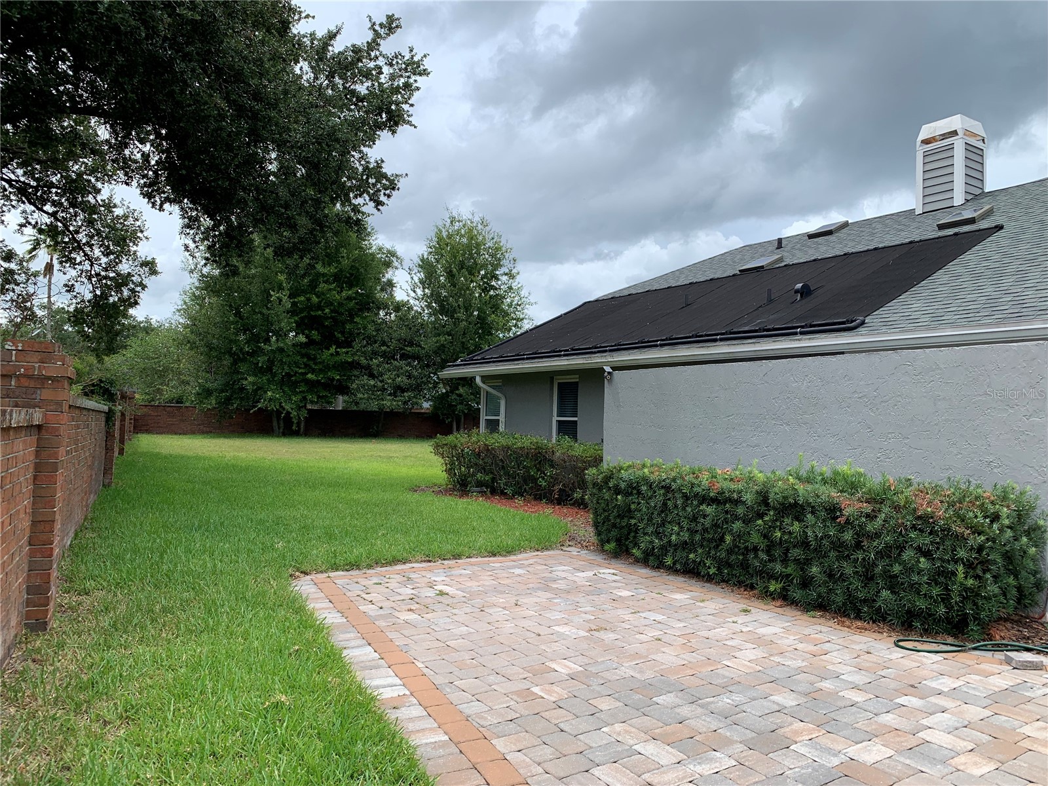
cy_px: 393
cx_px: 524
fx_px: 787
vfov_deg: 53.1
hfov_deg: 67.3
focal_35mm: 26
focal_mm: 4.25
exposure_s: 1/1779
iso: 25
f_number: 1.8
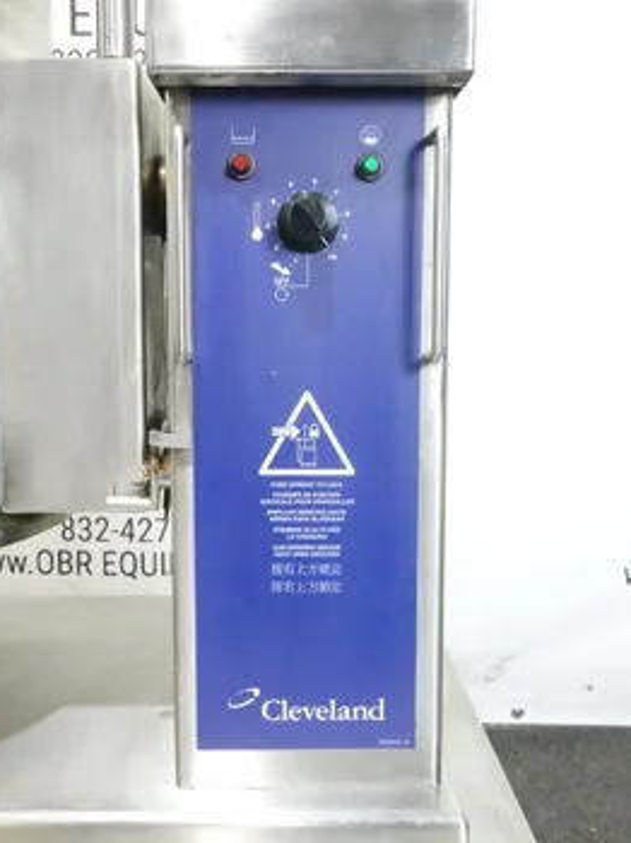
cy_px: 405
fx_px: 803
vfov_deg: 55.4
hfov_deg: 42.9
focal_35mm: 33
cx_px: 312
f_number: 8
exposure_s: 1/30
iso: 5000
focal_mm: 11.06
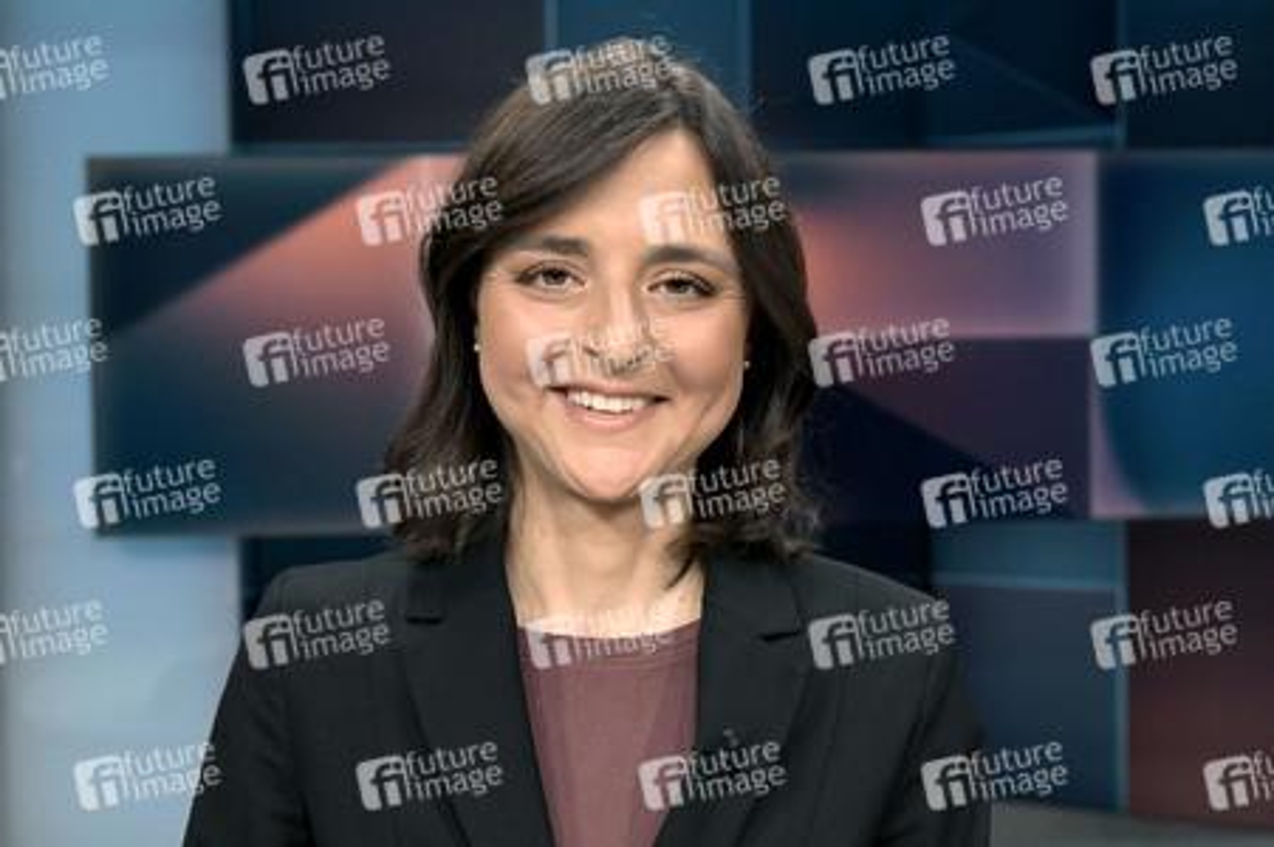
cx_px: 637
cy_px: 424
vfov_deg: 26.0
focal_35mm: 52
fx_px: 1839
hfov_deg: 38.2
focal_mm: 52
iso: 2500
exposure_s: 1/200
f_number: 6.3
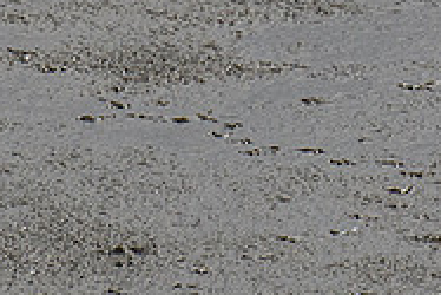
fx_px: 45212
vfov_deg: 0.4
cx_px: 1070
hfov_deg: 0.6
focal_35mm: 3688
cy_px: 145
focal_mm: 400
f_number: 6.3
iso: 400
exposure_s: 1/1600
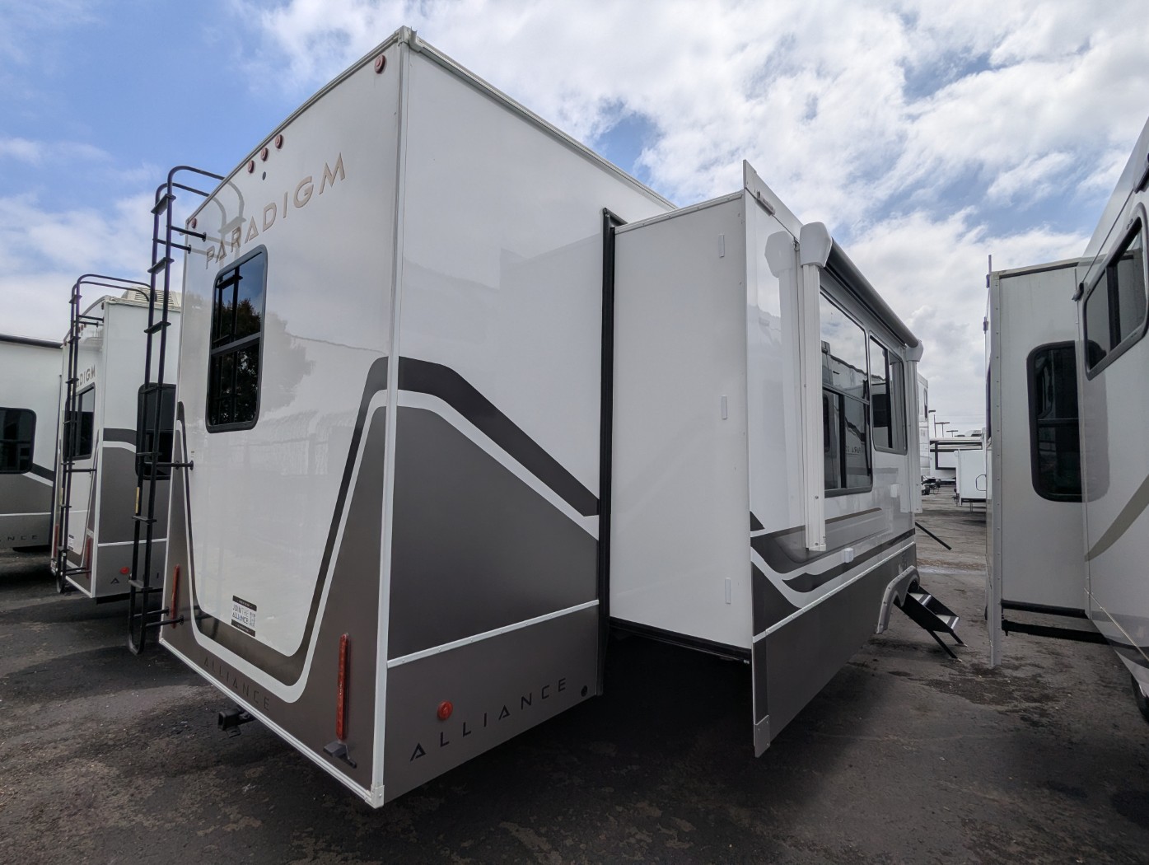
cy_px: 432
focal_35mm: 16
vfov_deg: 78.2
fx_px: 532
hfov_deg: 94.4
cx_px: 574
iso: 50
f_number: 2.2
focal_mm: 2.35
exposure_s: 1/3448
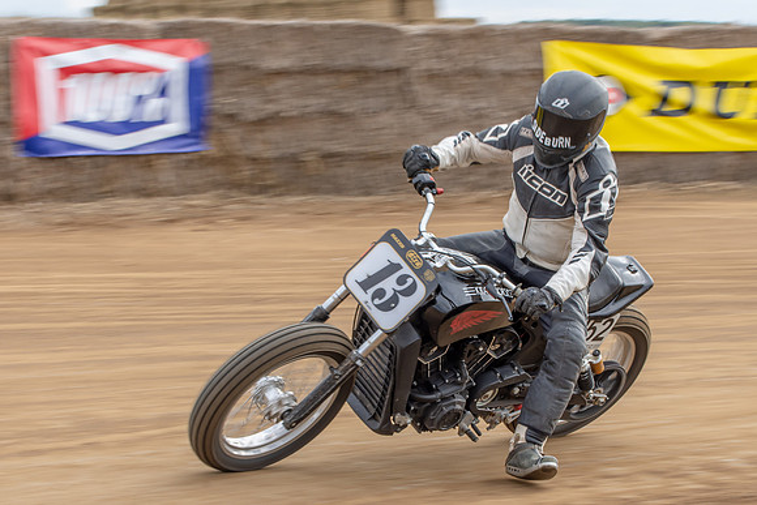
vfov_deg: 11.3
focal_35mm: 121
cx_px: 398
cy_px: 260
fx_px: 2550
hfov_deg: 16.9
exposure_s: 1/125
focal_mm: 70
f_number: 13
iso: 320
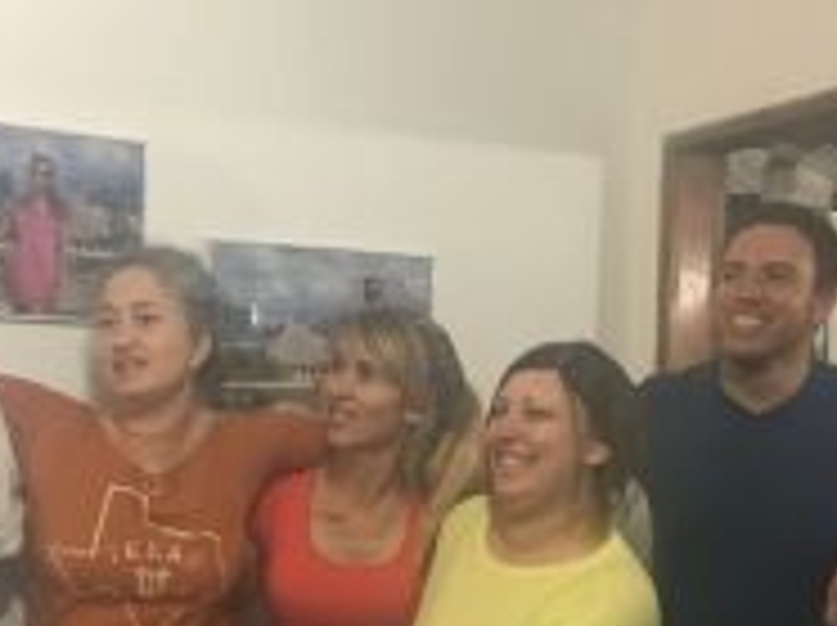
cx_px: 324
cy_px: 509
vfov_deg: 25.1
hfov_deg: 33.7
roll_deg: -0.3
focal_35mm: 57
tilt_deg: -1.6
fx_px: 1376
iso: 200
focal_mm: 4.15
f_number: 2.2
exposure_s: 1/17
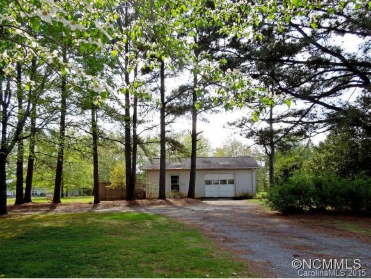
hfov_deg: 69.3
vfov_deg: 54.9
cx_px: 186
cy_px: 140
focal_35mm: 25
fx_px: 268
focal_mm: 4.5
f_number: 3.3
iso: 100
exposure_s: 1/640
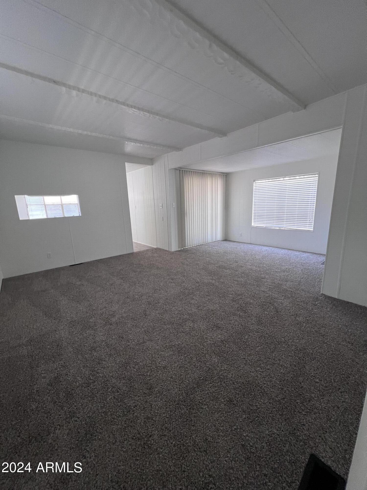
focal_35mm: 13
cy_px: 245
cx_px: 184
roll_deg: +3.2
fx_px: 184
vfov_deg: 106.2
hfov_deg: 89.9
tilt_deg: -9.7
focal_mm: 1.57
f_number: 1.8
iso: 250
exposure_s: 1/69
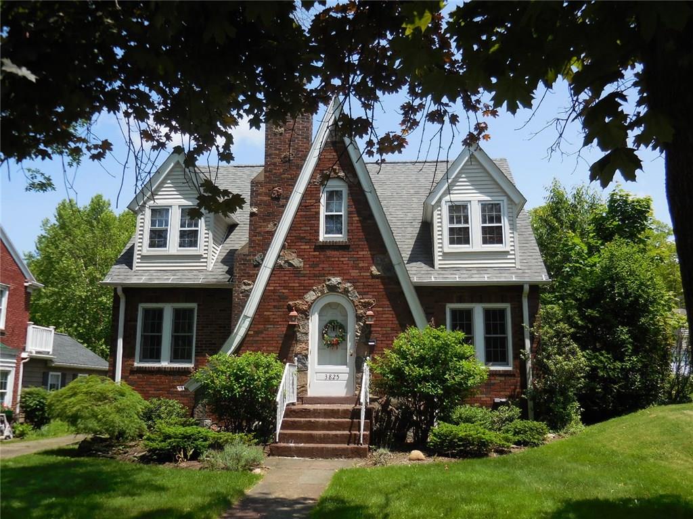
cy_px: 260
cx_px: 346
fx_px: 661
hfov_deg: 55.4
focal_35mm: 33
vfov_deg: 42.9
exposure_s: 1/800
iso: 125
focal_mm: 5.9
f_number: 3.7
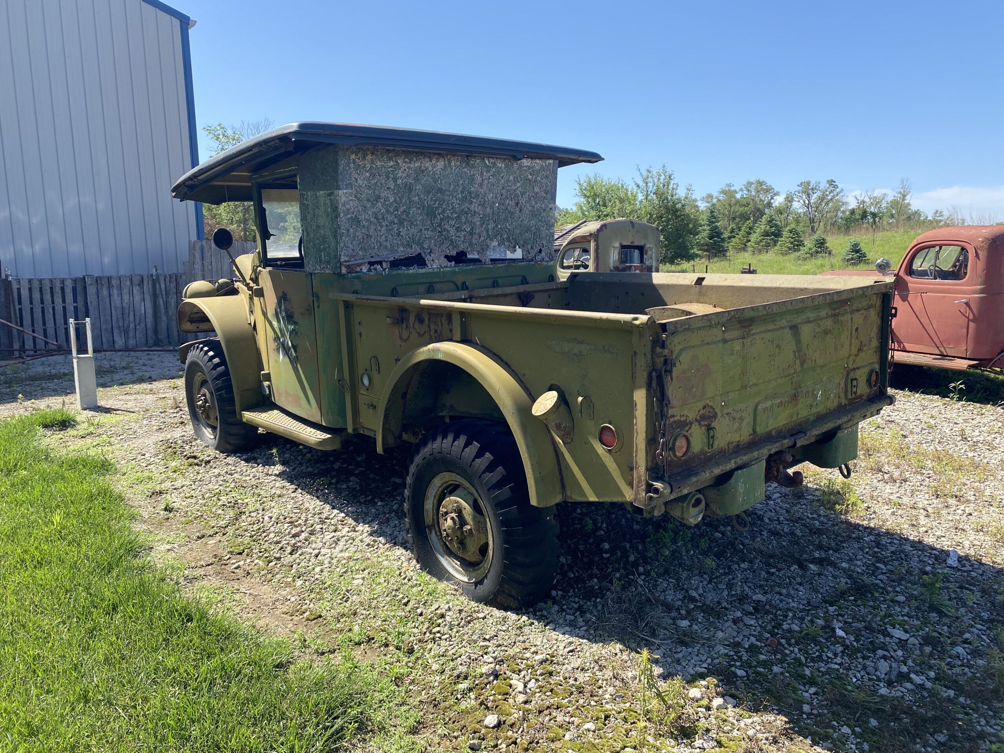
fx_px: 754
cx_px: 502
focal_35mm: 26
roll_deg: +1.0
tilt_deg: -6.4
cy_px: 376
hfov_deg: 67.3
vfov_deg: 53.1
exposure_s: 1/1447
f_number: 1.8
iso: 32
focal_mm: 4.25
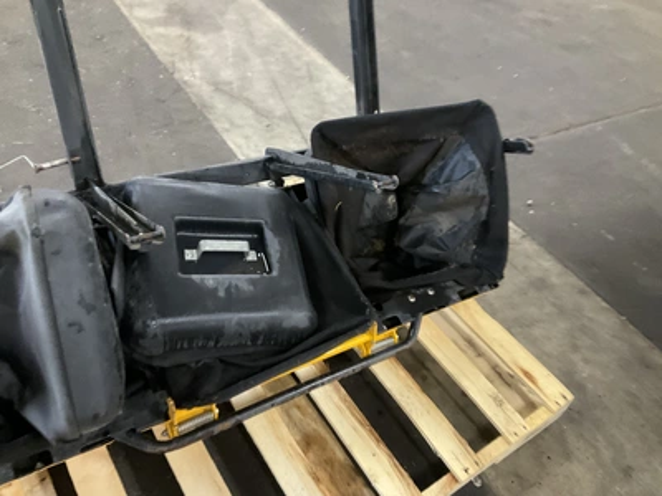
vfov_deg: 48.2
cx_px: 331
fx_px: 555
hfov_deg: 61.7
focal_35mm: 29
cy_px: 248
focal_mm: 3
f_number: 1.8
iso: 320
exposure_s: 1/40
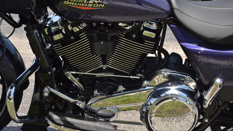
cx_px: 116
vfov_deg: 13.8
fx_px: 541
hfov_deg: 24.3
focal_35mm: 88
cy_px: 77
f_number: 9
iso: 100
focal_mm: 55
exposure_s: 1/200
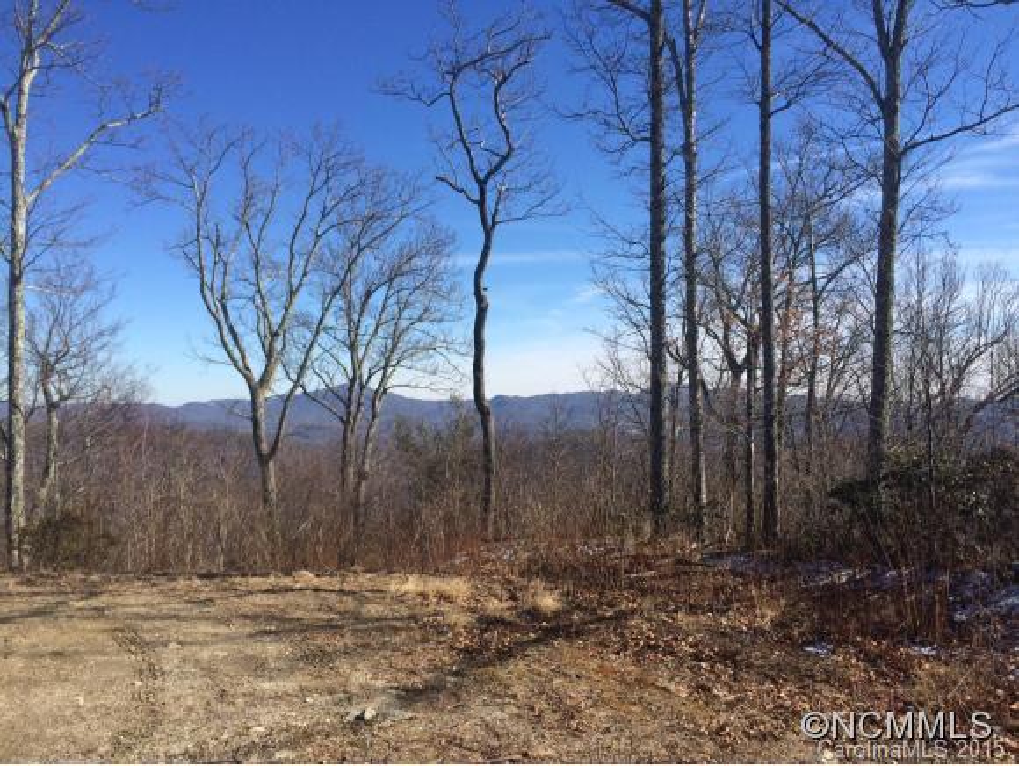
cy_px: 383
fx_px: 854
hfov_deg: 61.6
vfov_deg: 48.3
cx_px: 510
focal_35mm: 29
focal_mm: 4.15
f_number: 2.2
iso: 32
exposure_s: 1/1786
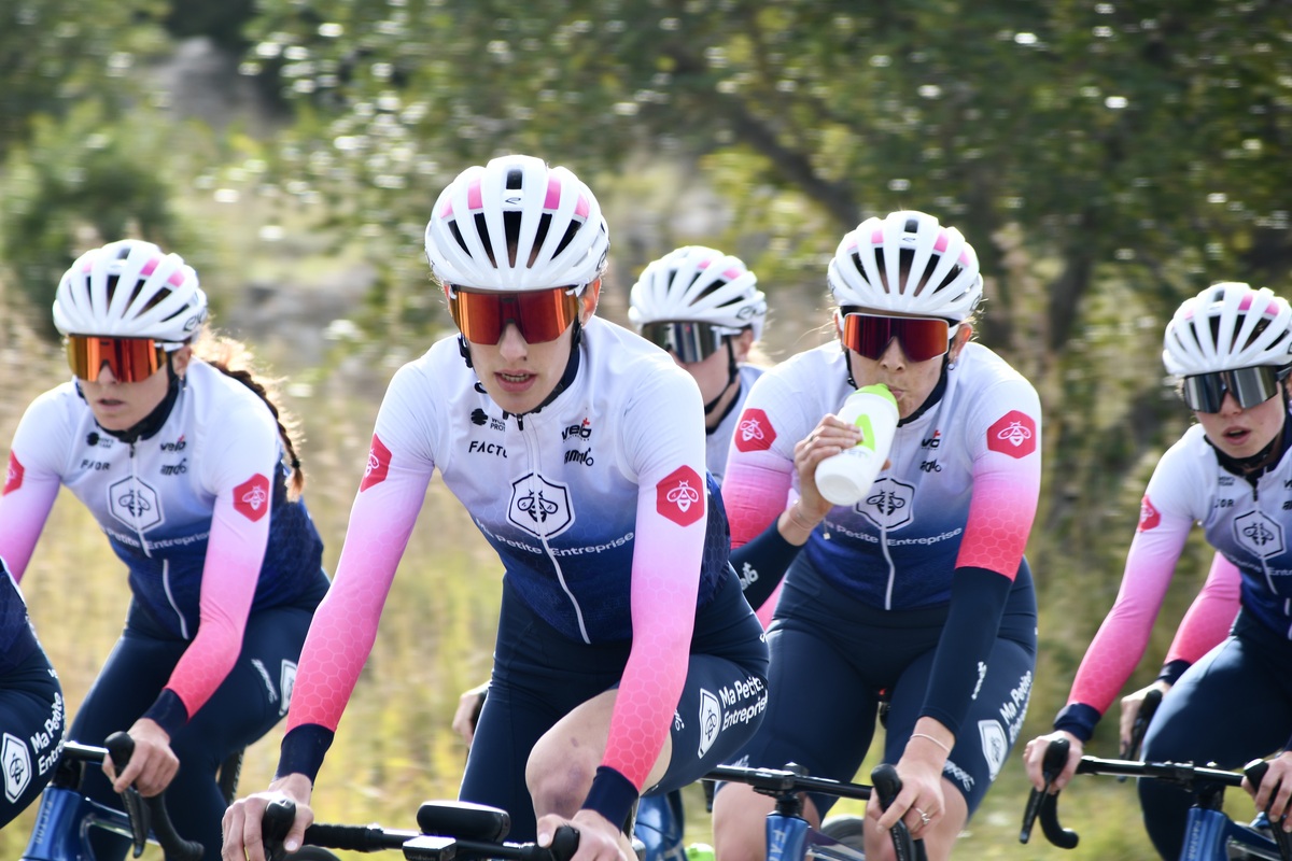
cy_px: 430
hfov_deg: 6.9
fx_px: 10766
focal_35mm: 300
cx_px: 646
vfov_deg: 4.6
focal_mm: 200
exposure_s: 1/125
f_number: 7.1
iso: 100
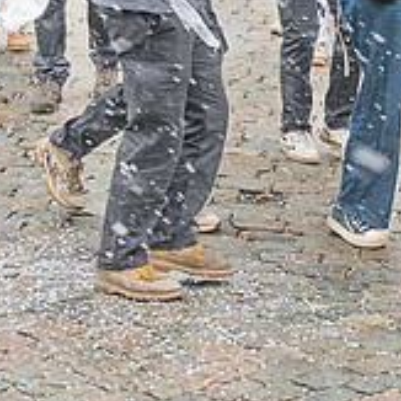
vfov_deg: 11.9
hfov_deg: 11.5
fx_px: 1900
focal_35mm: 145
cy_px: -42
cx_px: 603
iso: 1600
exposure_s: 1/125
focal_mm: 48
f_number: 5.6
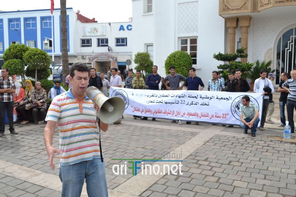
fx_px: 271
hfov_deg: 57.2
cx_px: 148
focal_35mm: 33
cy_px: 98
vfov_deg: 39.9
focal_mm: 22
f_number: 8
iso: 100
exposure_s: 1/250
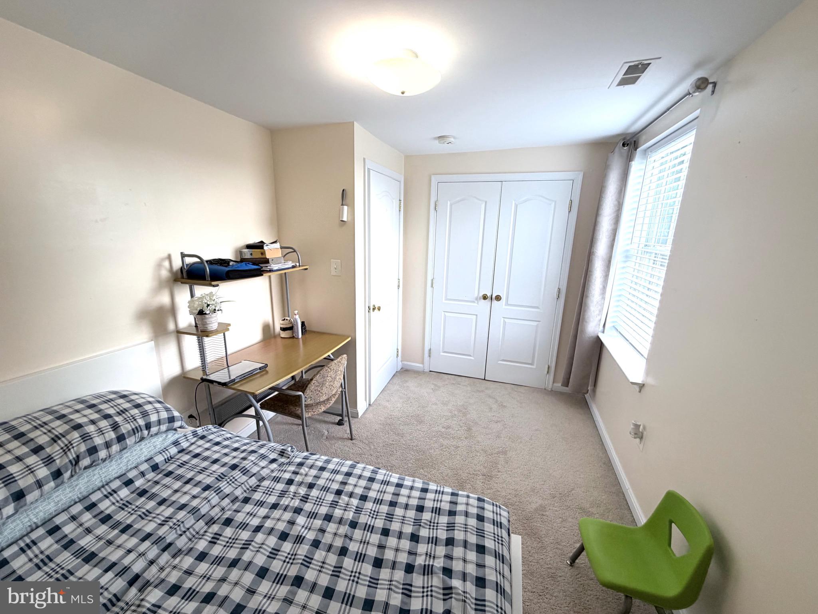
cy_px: 307
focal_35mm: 14
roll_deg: -2.1
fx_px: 331
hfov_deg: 102.1
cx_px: 409
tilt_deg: -13.9
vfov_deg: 85.7
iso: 125
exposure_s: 1/120
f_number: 2.2
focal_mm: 2.22
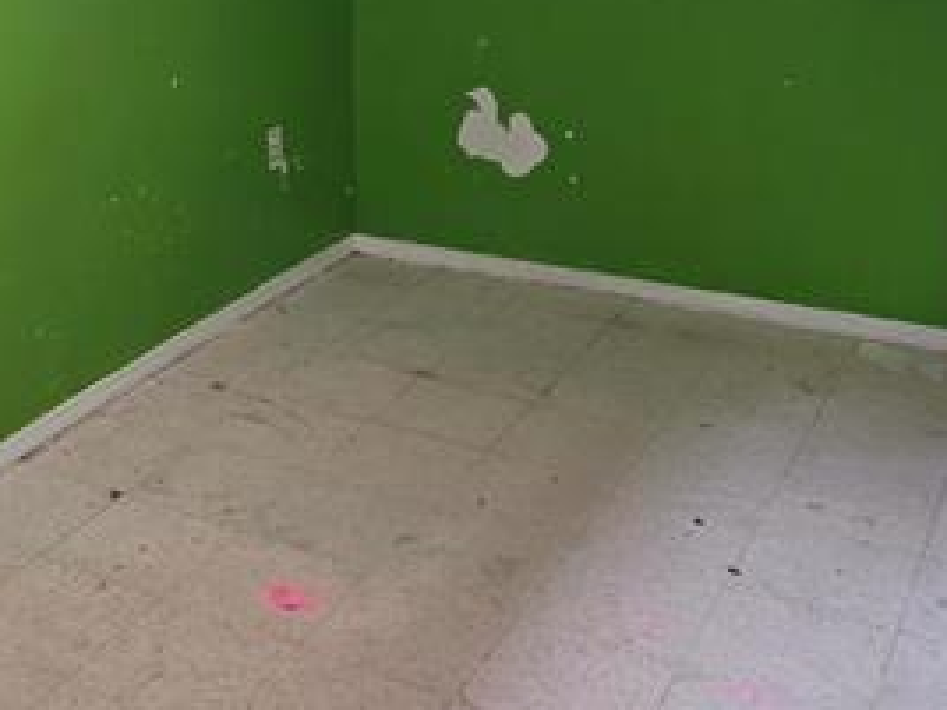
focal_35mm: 55
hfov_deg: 33.9
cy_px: -25
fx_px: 1505
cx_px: 191
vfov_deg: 25.1
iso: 160
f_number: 1.8
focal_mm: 5.4
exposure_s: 1/60
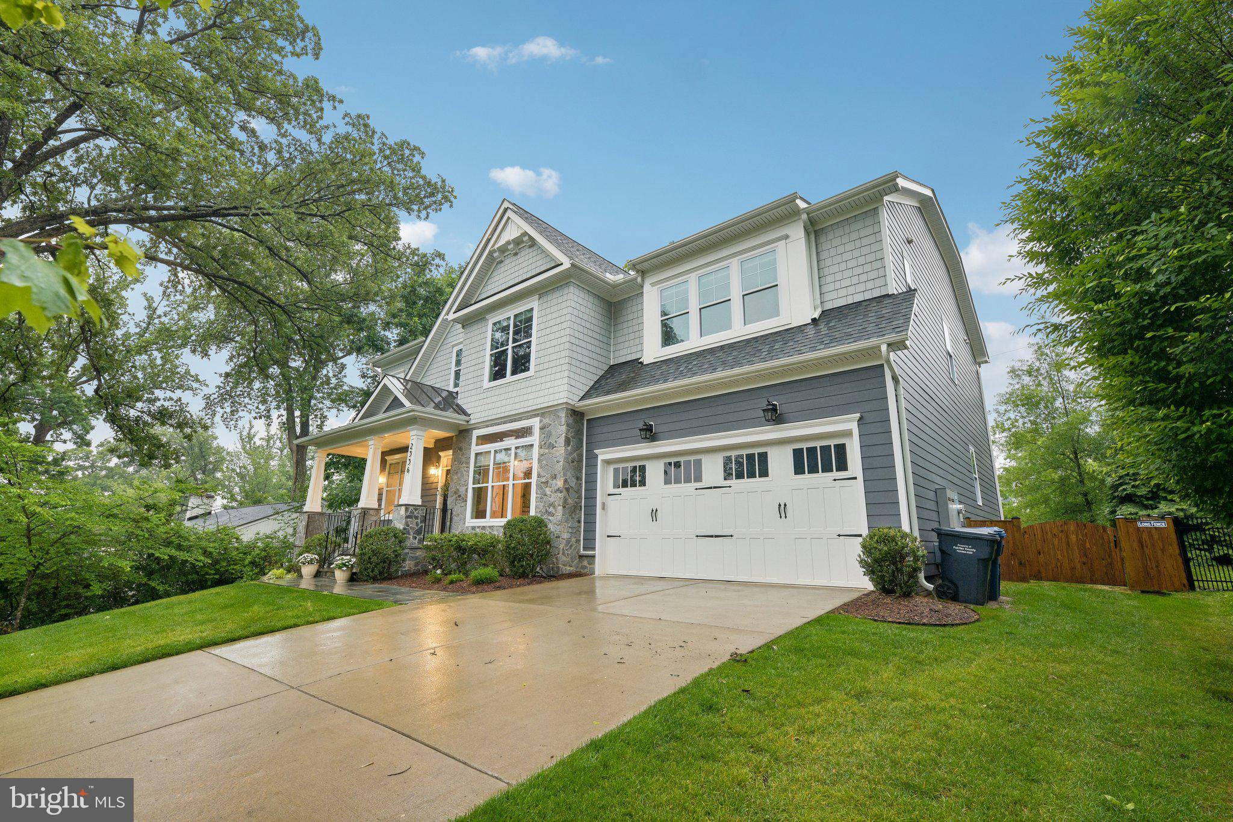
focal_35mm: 16
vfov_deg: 73.7
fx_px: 548
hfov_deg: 96.7
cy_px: 411
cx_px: 616
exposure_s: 1/15
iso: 320
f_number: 8
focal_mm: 16
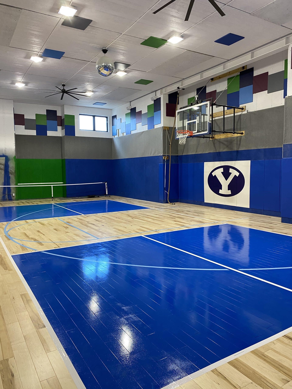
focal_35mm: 26
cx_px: 146
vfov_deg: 67.3
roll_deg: +0.1
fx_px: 292
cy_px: 194
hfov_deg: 53.1
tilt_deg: -4.0
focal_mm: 4.25
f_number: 1.8
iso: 100
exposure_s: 1/60
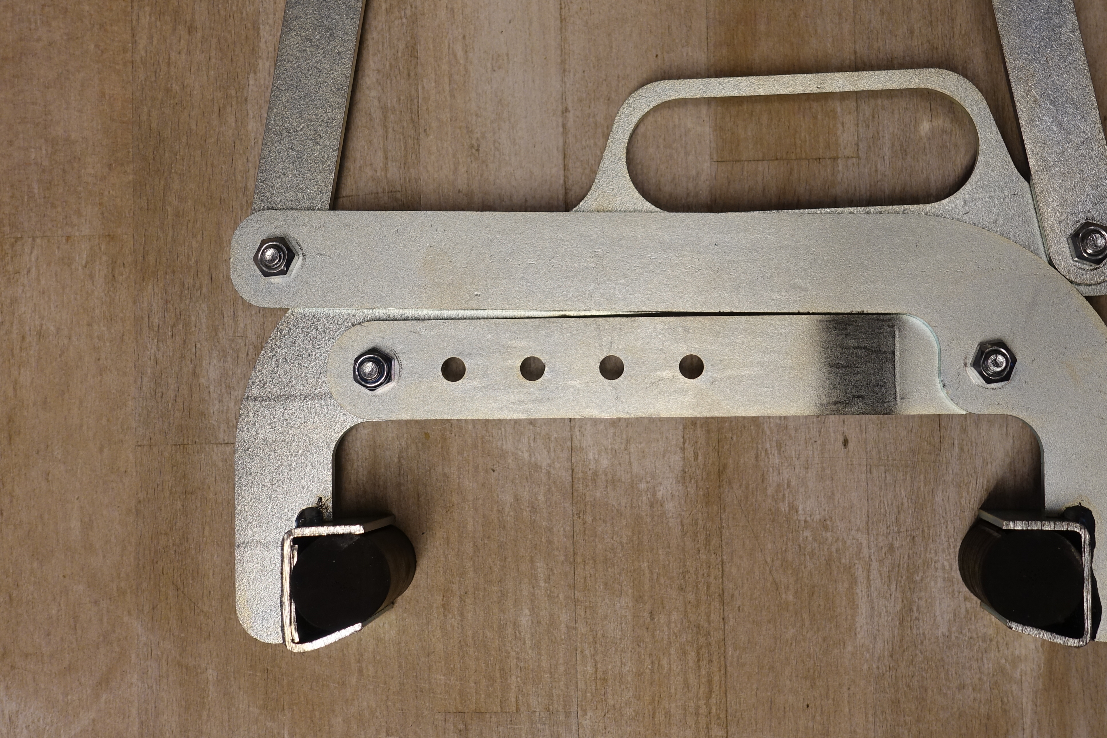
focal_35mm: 55
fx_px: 1691
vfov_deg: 24.5
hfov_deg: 36.2
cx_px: 620
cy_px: 225
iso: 125
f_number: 2.8
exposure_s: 1/50
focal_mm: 14.3
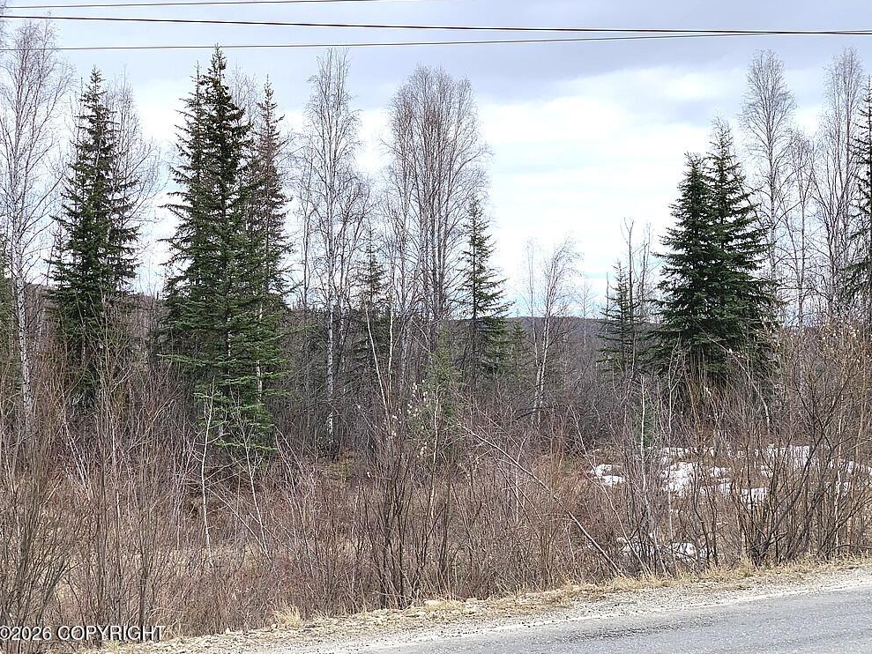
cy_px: 331
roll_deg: +0.3
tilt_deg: +3.0
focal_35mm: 53
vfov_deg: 27.5
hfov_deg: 36.2
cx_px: 436
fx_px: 1335
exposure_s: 1/940
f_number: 2.4
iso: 16
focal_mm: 6
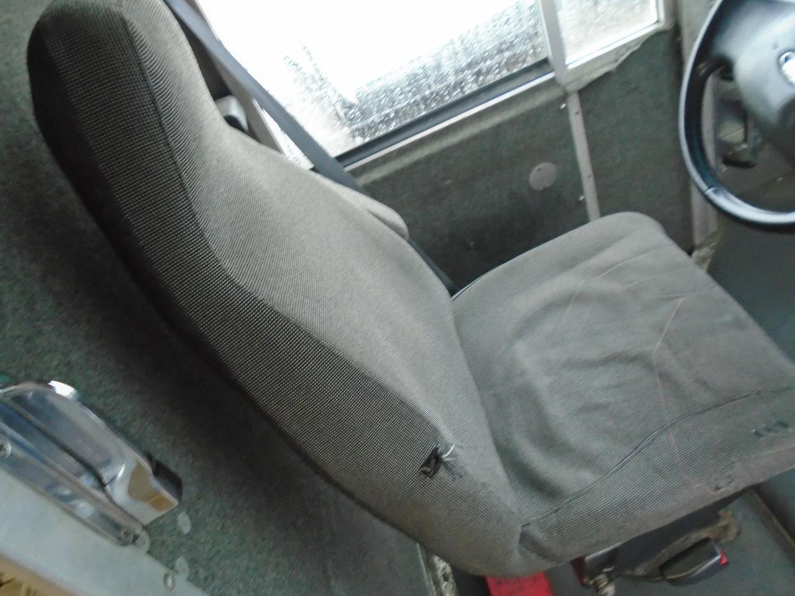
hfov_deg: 67.3
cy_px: 298
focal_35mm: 26
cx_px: 398
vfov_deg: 53.1
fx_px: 597
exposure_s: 1/20
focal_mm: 4.6
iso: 500
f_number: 3.2
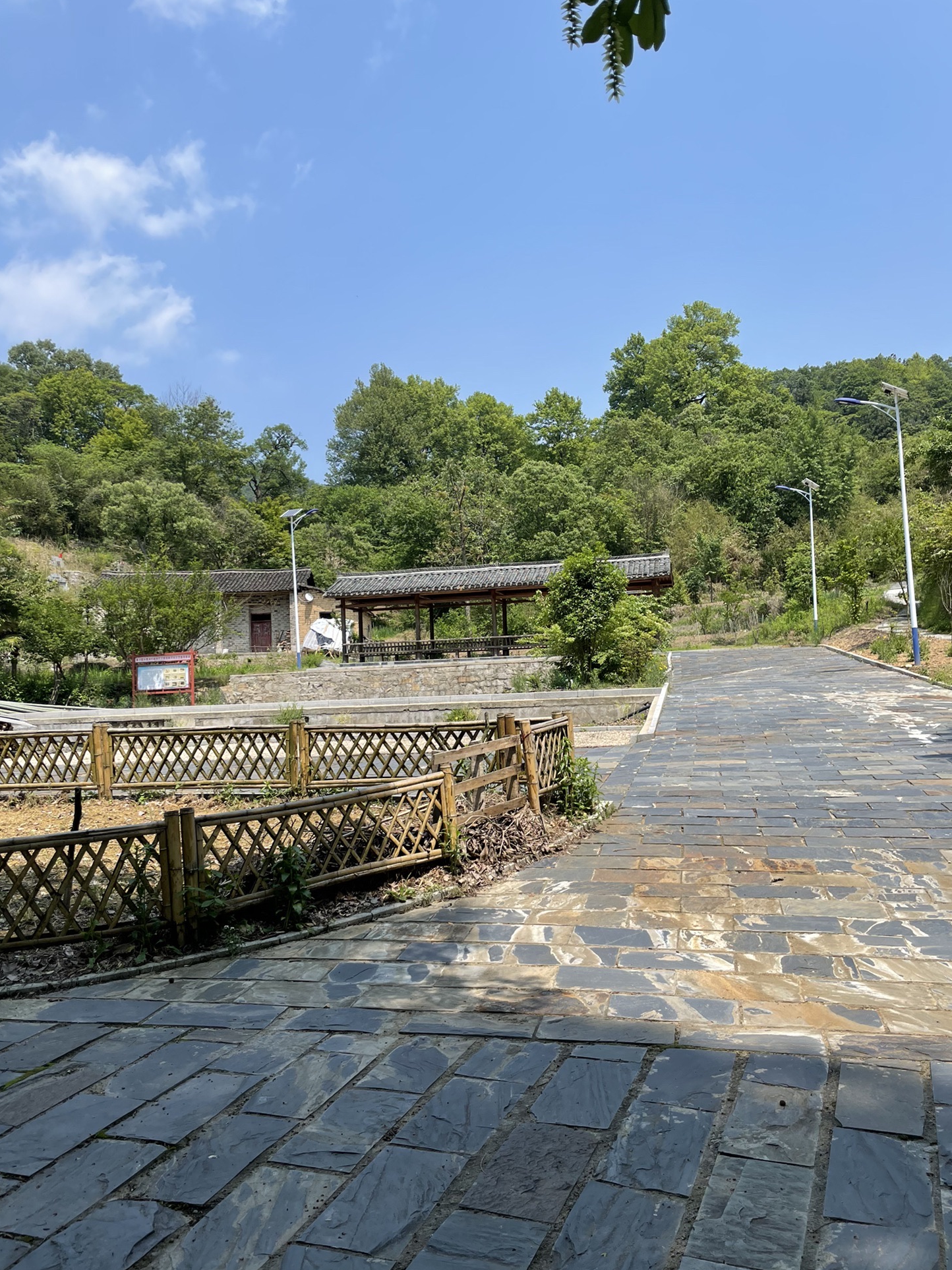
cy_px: 654
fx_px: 990
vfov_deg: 65.3
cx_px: 492
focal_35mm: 27
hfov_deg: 51.3
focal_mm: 4.2
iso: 32
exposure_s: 1/2681
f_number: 1.6
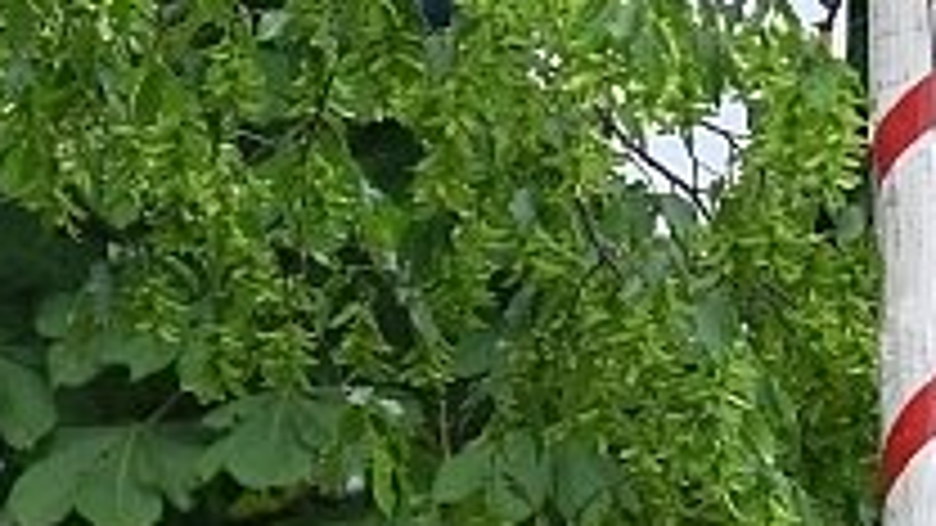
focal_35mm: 981
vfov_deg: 1.2
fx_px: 24347
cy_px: 706
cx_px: 806
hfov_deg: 2.2
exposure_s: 1/1250
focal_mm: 130
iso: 320
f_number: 2.8
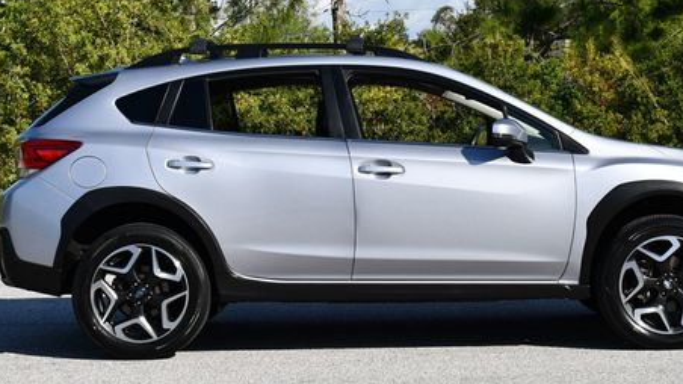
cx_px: 406
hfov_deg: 23.9
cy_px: 103
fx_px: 1611
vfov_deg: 13.5
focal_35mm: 89
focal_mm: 30
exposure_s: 1/250
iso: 100
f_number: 8
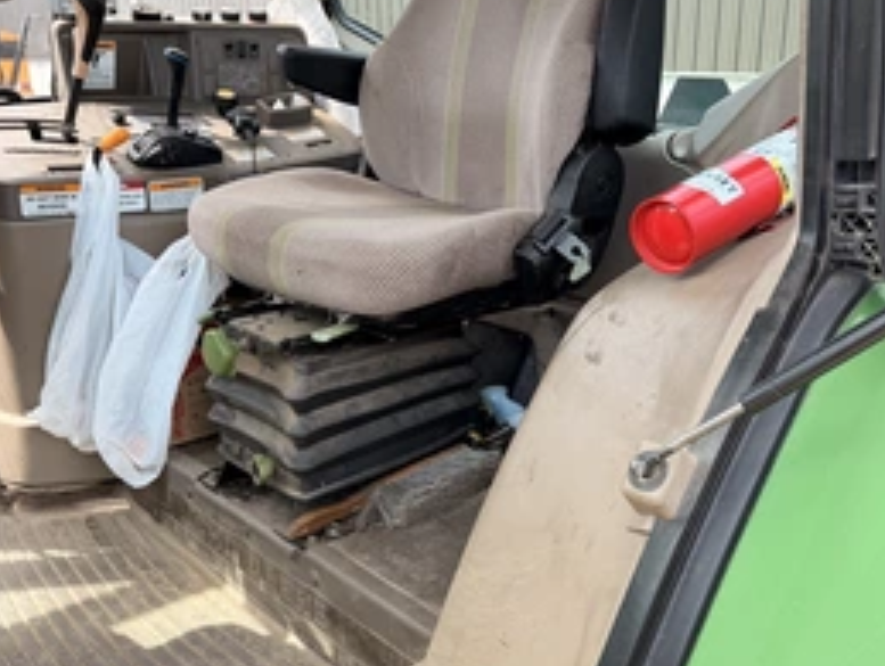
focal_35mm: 37
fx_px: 947
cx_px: 396
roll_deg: +3.2
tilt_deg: -20.3
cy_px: 376
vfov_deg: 38.7
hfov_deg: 50.0
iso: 100
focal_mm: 6.76
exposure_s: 1/1122
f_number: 1.78
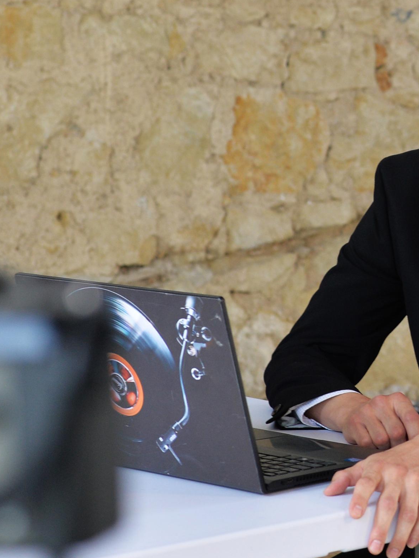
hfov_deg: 11.6
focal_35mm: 125
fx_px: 2017
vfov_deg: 15.7
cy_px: 214
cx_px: 492
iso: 800
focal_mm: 50
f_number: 3.5
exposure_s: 1/250
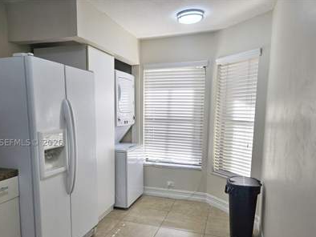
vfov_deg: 49.5
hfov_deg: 63.1
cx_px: 136
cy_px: 143
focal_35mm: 28
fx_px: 256
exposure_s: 1/120
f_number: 1.8
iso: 40
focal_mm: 5.4
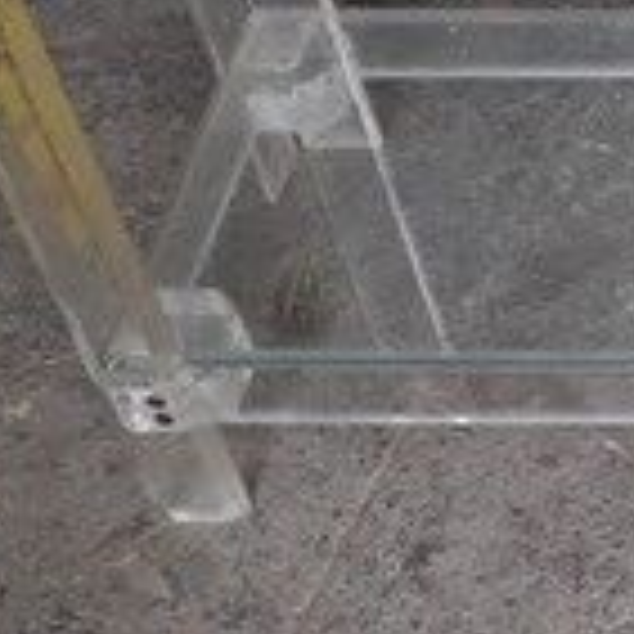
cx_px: 1448
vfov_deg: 12.9
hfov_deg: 11.1
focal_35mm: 135
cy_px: 333
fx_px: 2797
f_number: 1.9
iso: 64
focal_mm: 3.6
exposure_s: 1/50
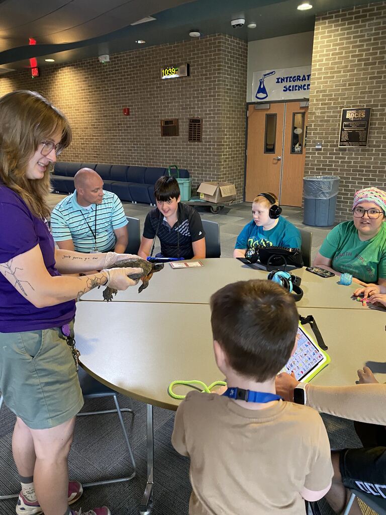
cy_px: 258
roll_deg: +0.3
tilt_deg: -15.3
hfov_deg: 53.1
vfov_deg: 67.3
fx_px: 387
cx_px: 193
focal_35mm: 26
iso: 500
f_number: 1.8
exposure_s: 1/40
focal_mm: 4.25
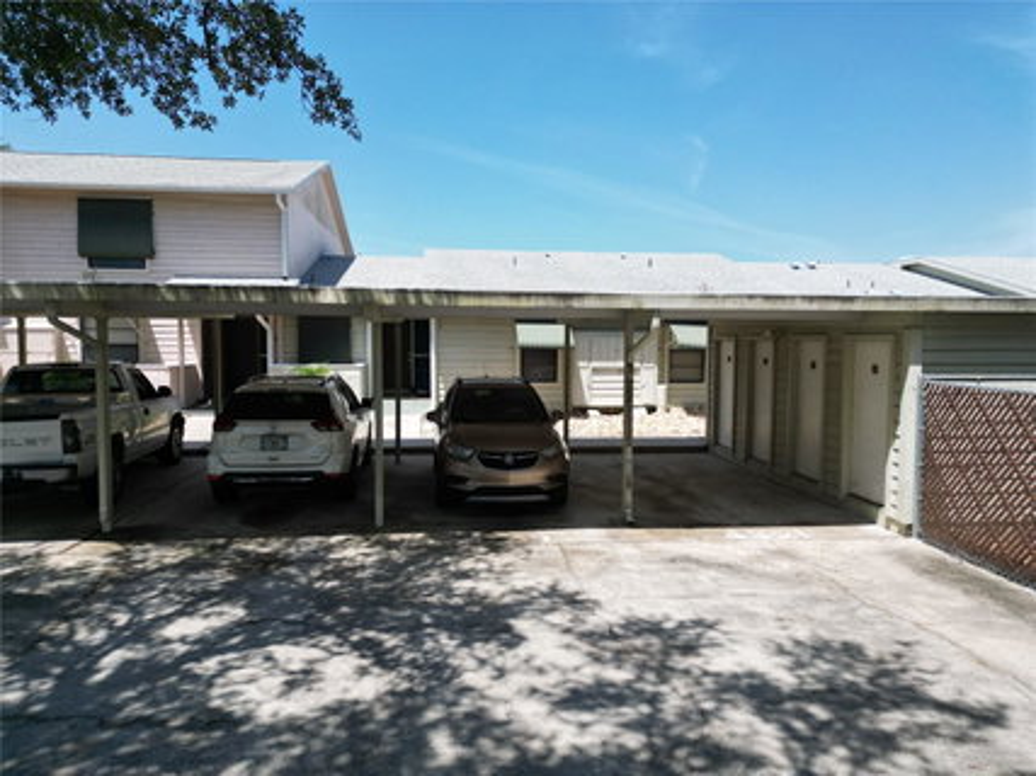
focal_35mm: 24
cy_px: 388
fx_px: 718
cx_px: 518
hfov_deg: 71.6
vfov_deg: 56.8
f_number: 1.7
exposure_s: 1/2500
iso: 140
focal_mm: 6.72
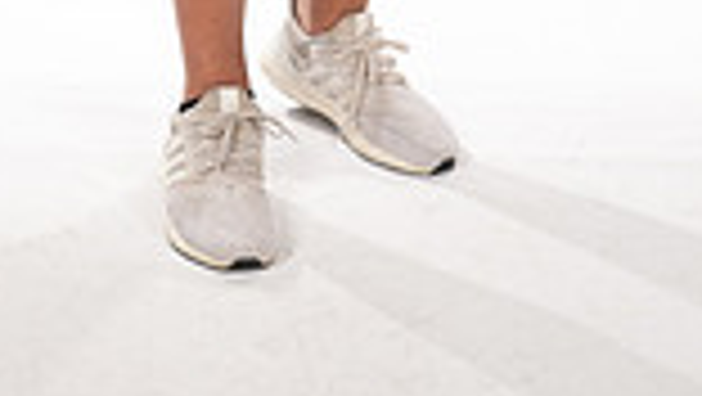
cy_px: -590
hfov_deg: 12.7
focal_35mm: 169
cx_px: 324
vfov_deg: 6.8
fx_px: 3148
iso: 640
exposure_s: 1/400
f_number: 8
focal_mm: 56
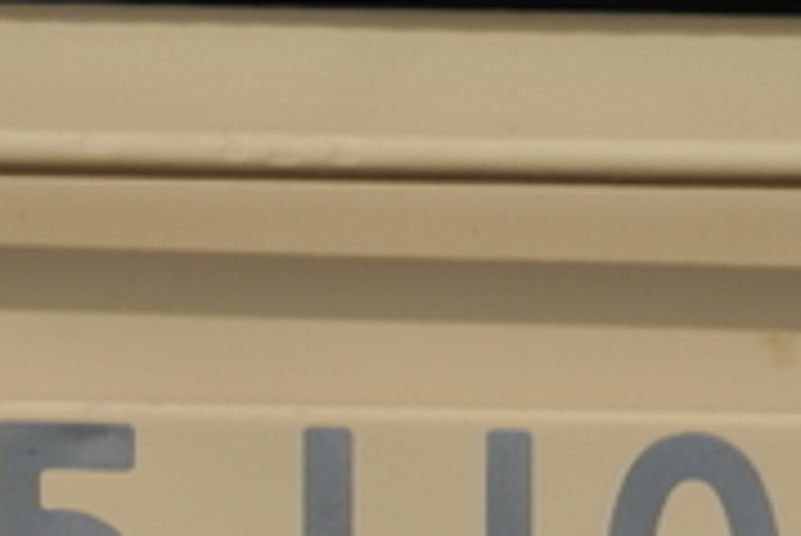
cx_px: -540
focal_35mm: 1614
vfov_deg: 0.9
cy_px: 761
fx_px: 35940
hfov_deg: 1.3
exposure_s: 1/800
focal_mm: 360
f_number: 8
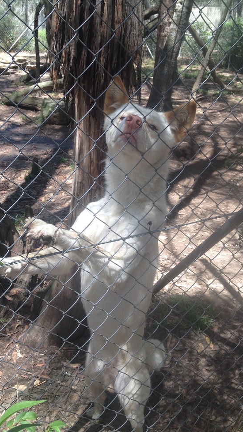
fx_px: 447
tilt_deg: -21.2
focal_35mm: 39
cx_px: 100
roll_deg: +0.8
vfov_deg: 51.6
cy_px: 214
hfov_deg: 30.4
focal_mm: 4.28
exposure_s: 1/211
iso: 50
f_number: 2.4
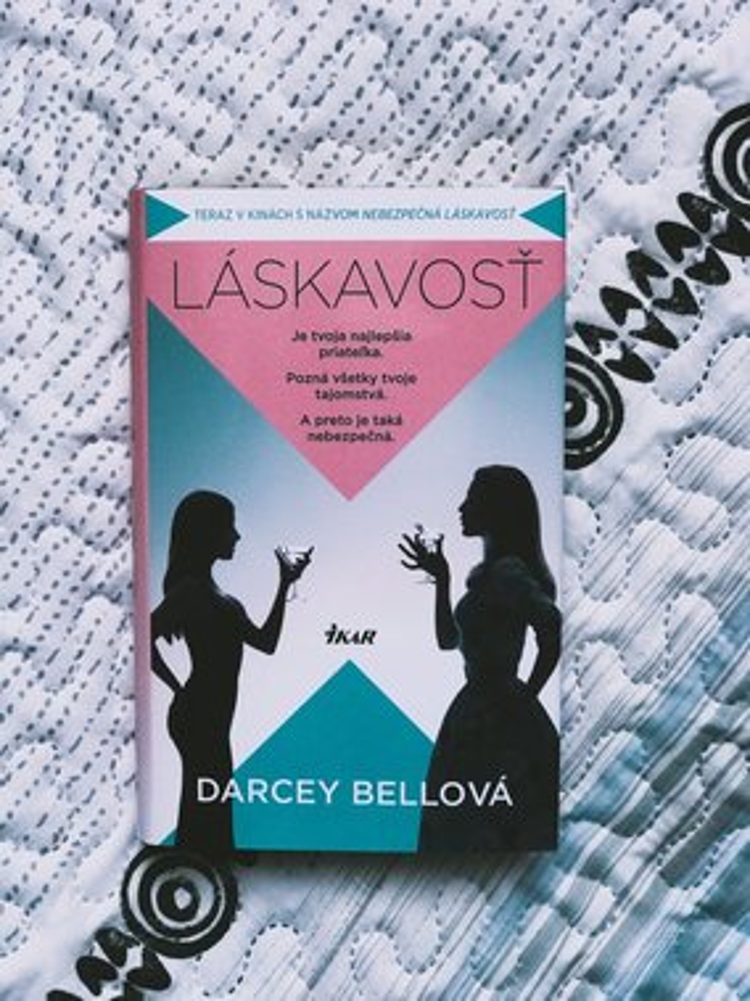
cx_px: 375
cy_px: 500
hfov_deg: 25.6
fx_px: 1648
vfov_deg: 33.8
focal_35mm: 57
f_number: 2.8
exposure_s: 1/50
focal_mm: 6.6
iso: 400
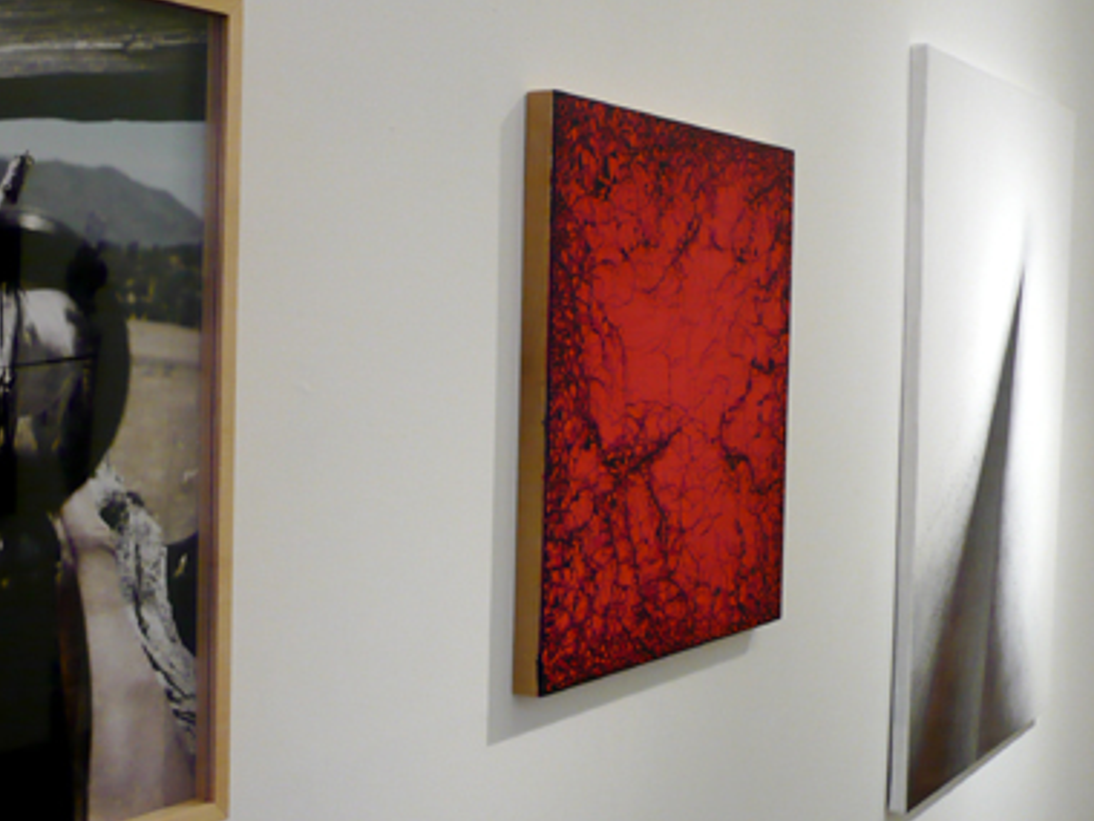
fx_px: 1517
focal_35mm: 48
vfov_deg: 30.3
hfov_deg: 39.1
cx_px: 347
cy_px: 408
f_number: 2.8
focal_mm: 5.8
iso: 200
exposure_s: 1/30
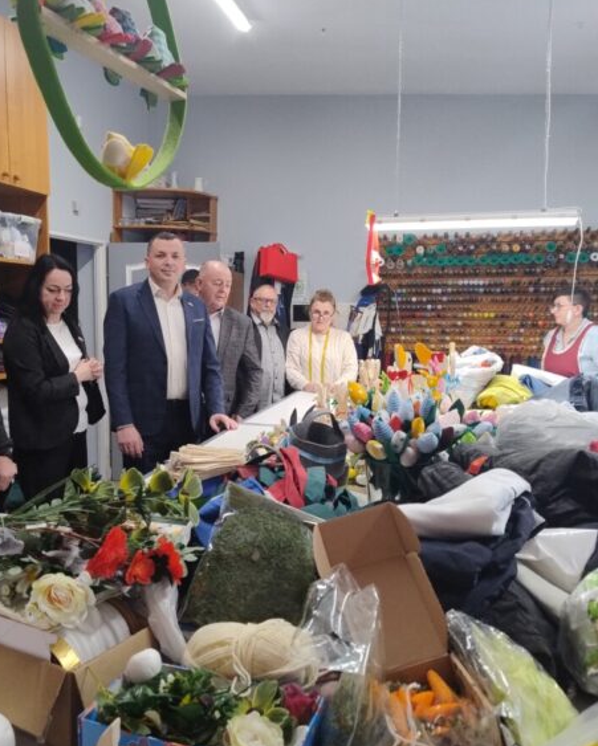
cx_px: 216
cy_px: 370
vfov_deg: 55.6
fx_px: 707
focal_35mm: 32
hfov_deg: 45.4
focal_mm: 5.56
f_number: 1.8
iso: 384
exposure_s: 1/100
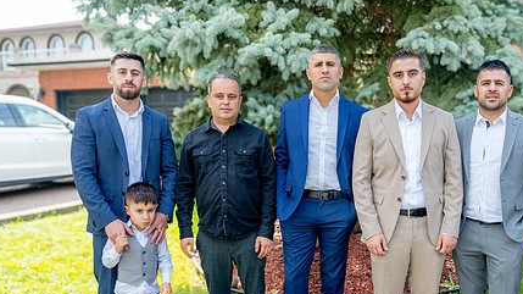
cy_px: 206
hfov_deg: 57.1
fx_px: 471
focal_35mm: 34
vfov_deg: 34.2
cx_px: 338
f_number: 5
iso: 320
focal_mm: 24
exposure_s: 1/320
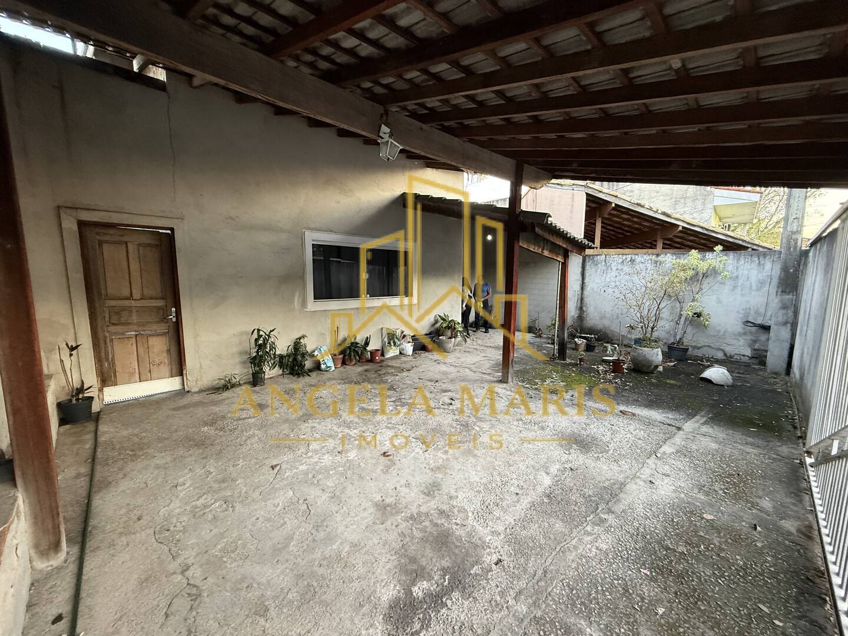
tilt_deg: -6.7
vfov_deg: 85.7
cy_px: 318
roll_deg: -0.3
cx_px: 424
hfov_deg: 102.1
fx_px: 343
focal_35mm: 14
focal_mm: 2.22
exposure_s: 1/69
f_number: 2.2
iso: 320
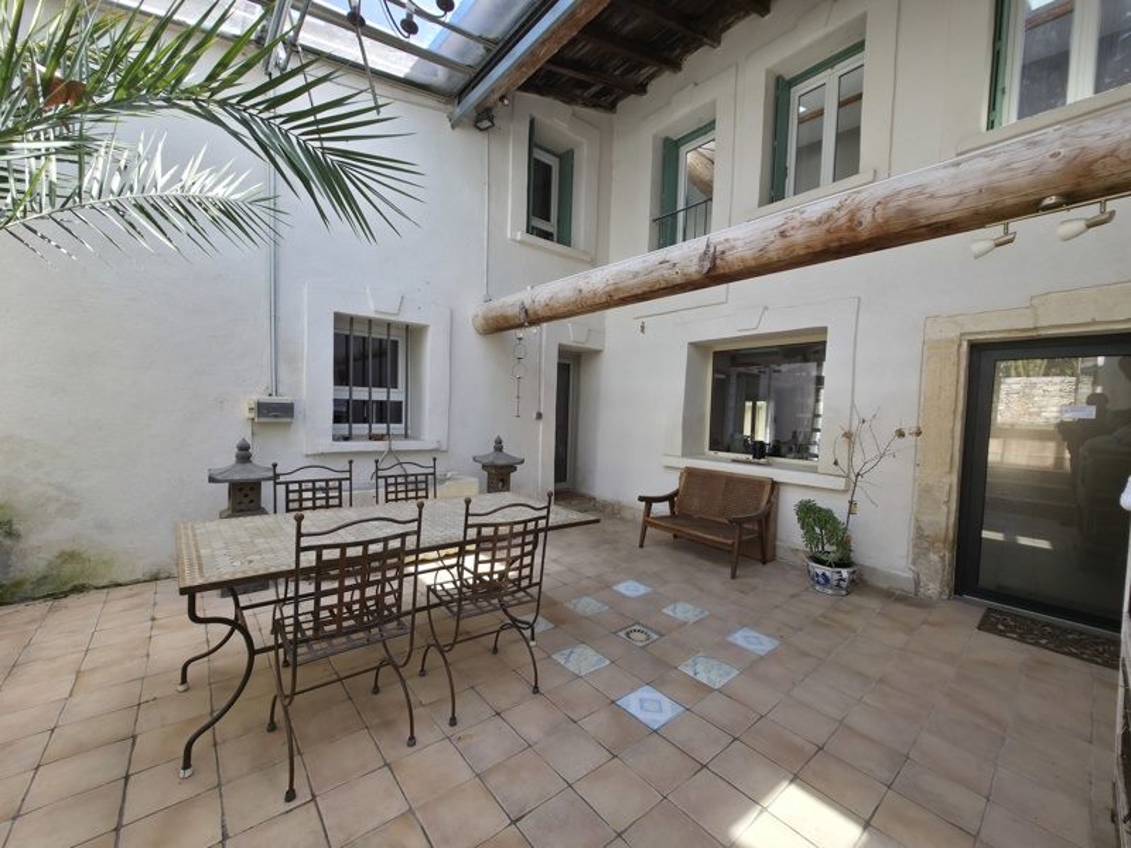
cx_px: 566
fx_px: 425
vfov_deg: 89.9
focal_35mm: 13
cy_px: 424
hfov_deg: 106.2
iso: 20
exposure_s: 1/100
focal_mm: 2.2
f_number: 1.9
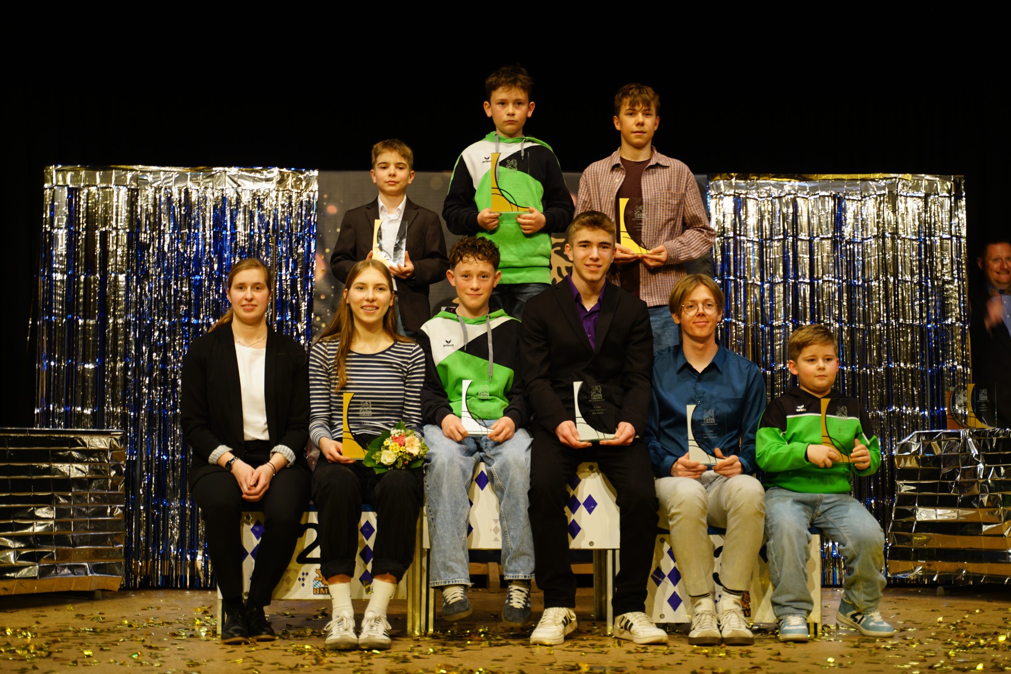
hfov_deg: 35.6
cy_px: 337
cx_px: 506
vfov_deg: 24.2
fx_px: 1573
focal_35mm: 56
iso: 160
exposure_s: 1/30
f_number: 2.8
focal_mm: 56
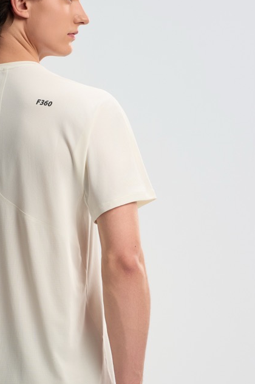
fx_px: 1510
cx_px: 13
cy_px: 254
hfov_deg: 9.6
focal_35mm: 142
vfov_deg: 14.4
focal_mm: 70
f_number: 9
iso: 250
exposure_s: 1/400
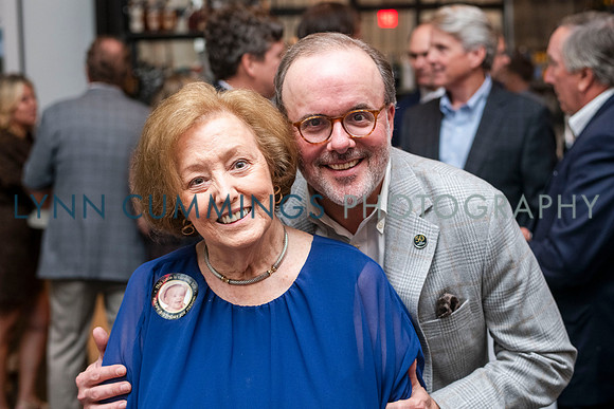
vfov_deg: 22.4
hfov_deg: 33.1
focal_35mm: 61
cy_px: 204
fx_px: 1033
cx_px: 307
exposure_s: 1/125
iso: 1250
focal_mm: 58
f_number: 4
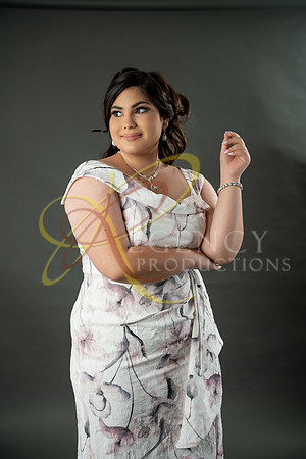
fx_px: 637
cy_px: 230
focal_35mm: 50
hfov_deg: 27.0
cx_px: 153
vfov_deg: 39.6
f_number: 3.2
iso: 250
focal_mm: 50
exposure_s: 1/250
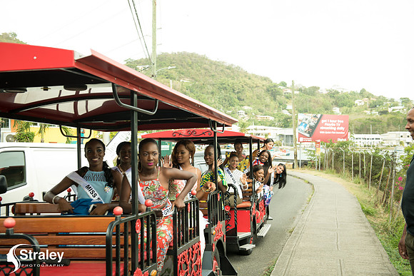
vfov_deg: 29.9
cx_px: 207
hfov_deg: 43.6
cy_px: 138
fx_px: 518
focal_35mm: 45
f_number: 5.6
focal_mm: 45
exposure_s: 1/100
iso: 160
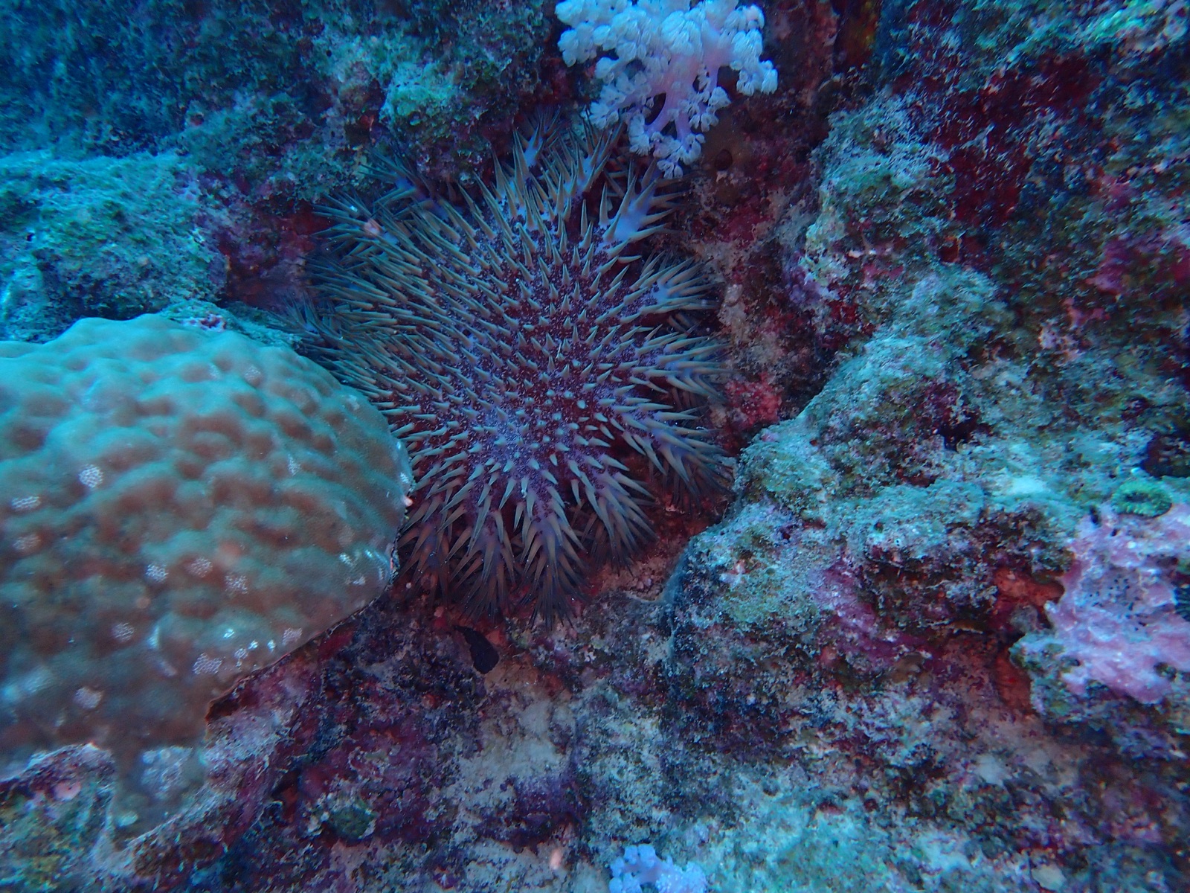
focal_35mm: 25
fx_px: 859
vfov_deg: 54.9
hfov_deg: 69.4
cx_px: 595
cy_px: 446
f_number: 2.8
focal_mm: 4.5
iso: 200
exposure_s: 1/125
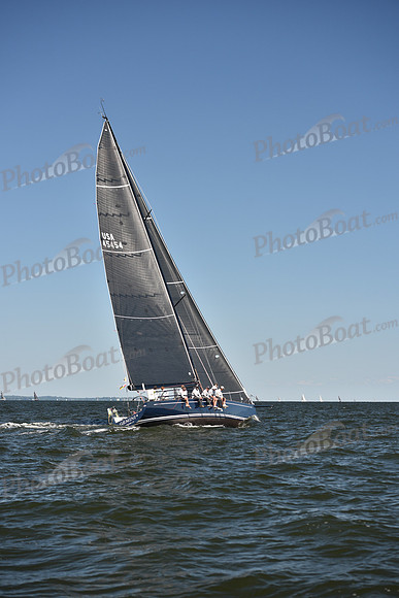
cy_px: 299
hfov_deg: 17.5
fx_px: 1296
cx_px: 200
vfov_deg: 26.0
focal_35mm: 78
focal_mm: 78
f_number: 4
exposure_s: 1/800
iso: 250
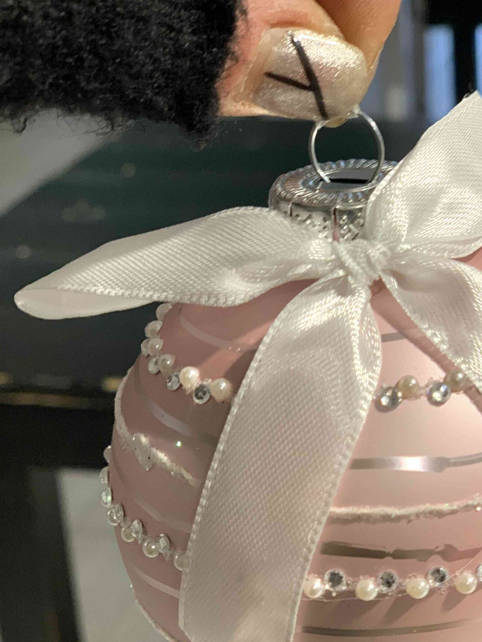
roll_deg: +2.6
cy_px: 450
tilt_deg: -27.1
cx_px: 347
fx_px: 1393
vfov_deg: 25.8
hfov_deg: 19.5
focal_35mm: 75
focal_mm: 6
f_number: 2.4
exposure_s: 1/50
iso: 80
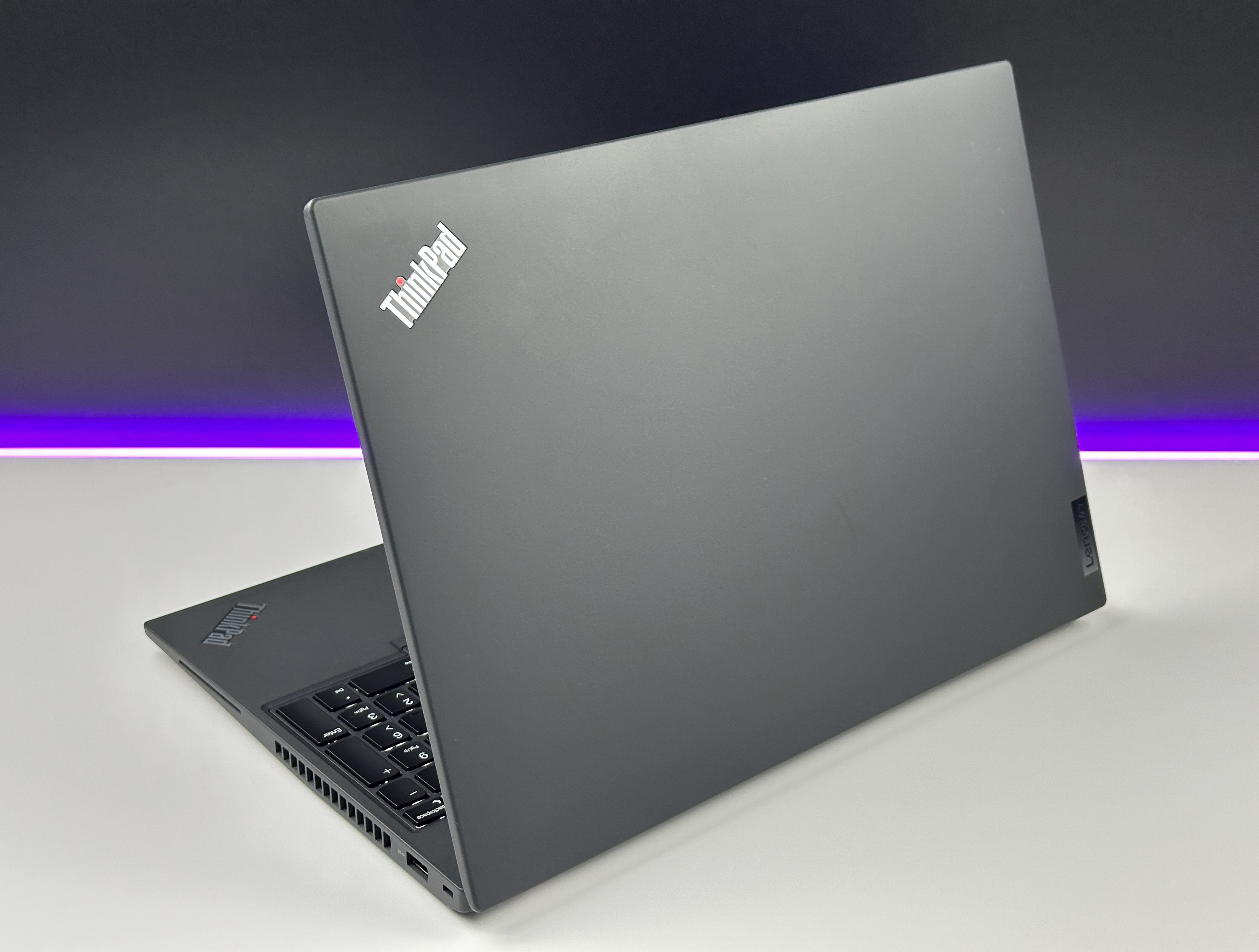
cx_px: 630
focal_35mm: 48
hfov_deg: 39.5
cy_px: 476
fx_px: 1751
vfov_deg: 30.4
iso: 125
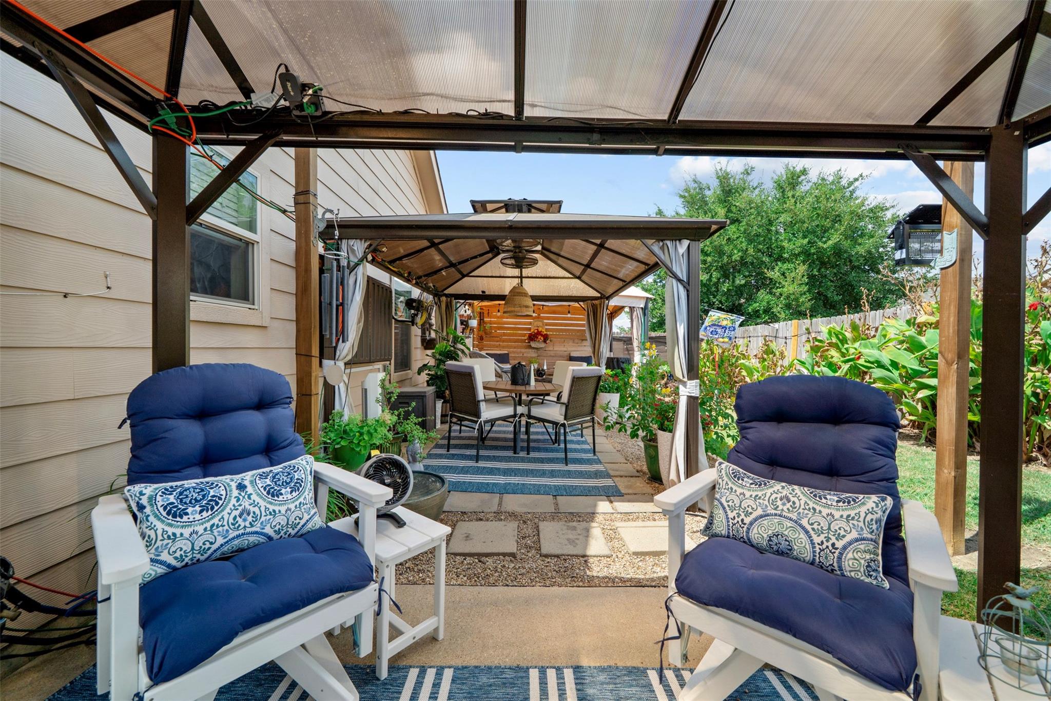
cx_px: 526
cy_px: 350
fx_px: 379
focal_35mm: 13
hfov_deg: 108.3
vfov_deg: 85.4
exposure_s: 1/60
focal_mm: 13
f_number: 8
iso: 200
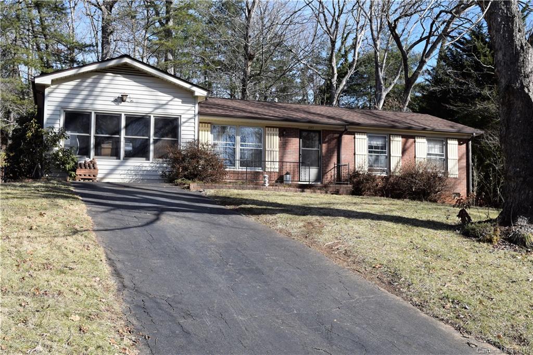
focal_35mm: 40
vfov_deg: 33.0
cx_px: 266
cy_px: 178
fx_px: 599
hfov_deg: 47.9
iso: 200
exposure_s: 1/320
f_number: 9
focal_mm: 27
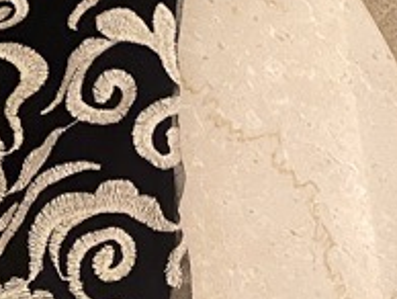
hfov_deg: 13.7
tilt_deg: -74.5
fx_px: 1539
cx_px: -233
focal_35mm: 134
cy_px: -309
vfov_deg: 10.2
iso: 320
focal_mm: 4.25
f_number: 1.8
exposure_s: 1/33
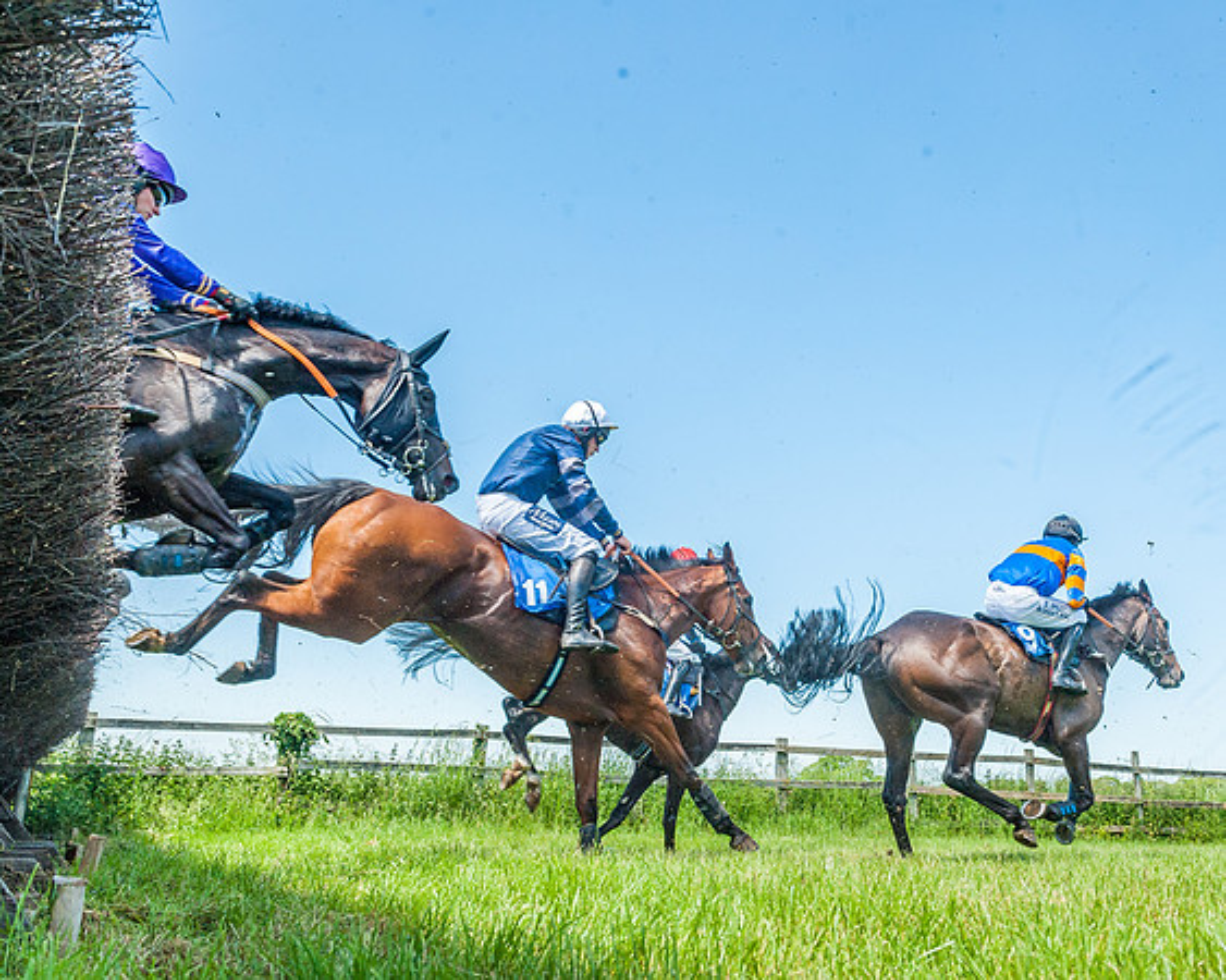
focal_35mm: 33
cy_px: 490
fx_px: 1186
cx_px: 664
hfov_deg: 54.6
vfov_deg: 44.9
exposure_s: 1/1000
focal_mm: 29
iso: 400
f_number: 8
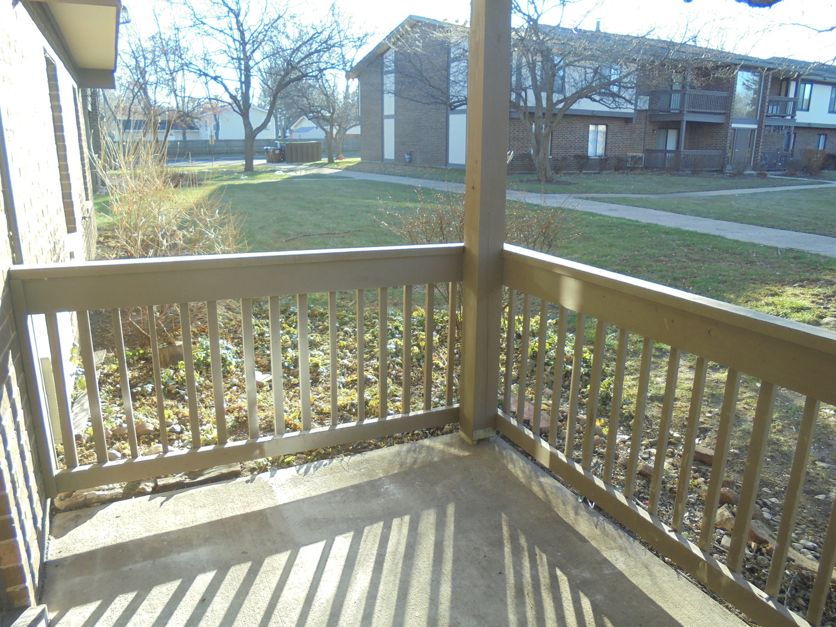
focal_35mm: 26
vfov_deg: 53.1
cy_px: 314
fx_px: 628
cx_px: 418
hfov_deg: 67.3
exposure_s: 1/80
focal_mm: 4.6
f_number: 3.5
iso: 100
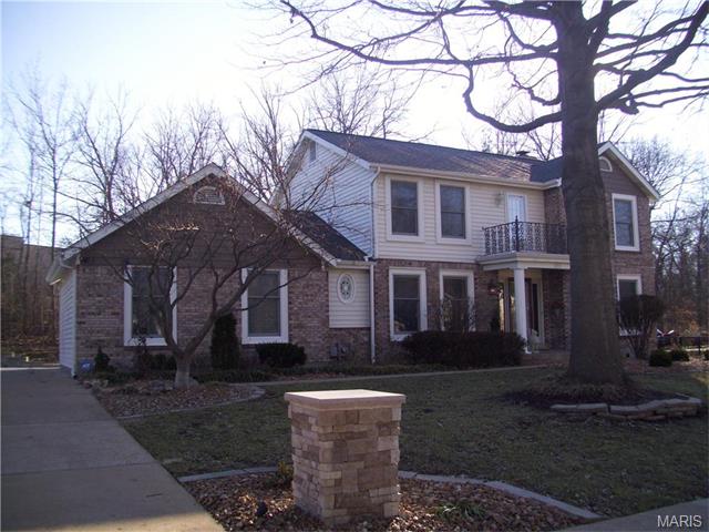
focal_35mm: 32
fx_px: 655
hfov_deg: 56.8
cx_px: 354
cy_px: 266
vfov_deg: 44.2
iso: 80
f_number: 2.9
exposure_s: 1/320
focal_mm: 5.7
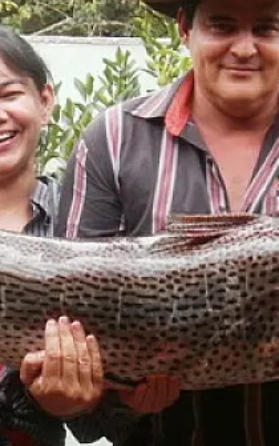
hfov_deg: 10.1
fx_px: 1566
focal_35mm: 129
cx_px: 246
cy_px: 310
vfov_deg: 16.1
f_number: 3.8
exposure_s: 1/250
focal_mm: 9.05
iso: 100
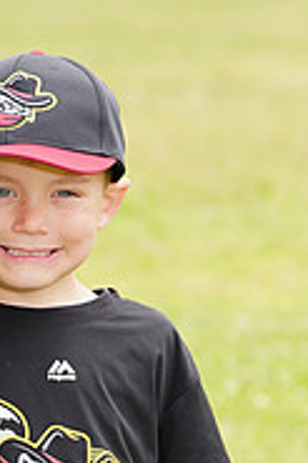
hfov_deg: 3.0
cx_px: -167
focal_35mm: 458
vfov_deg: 4.5
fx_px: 5888
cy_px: 578
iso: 100
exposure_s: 1/250
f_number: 6.3
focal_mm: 146
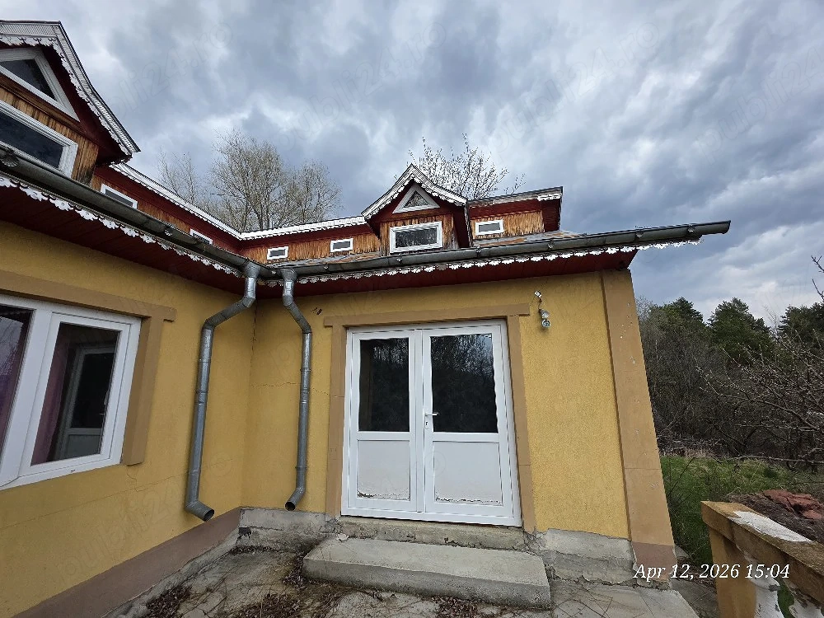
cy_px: 309
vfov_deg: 89.9
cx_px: 412
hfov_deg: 106.2
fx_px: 309
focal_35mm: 13
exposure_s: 1/2000
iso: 64
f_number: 1.9
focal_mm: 2.2
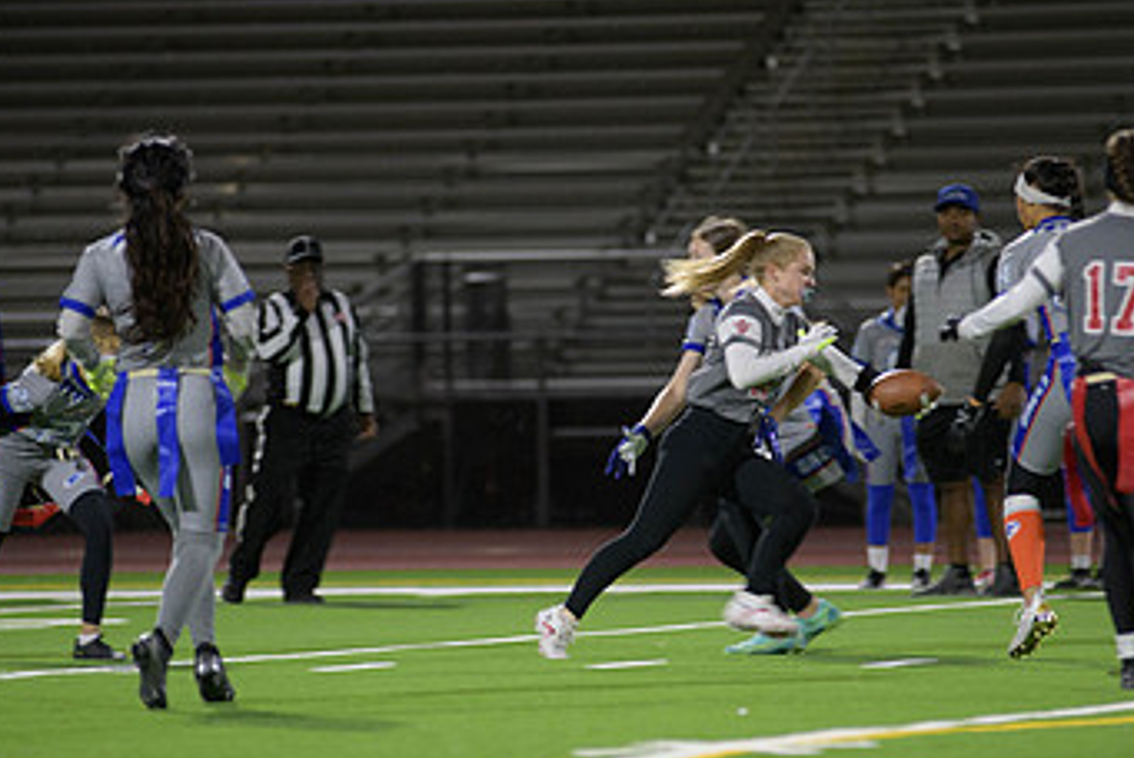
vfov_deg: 4.3
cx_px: 572
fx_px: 10183
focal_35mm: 323
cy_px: 387
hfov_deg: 6.4
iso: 1000
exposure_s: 1/200
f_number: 2.8
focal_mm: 190
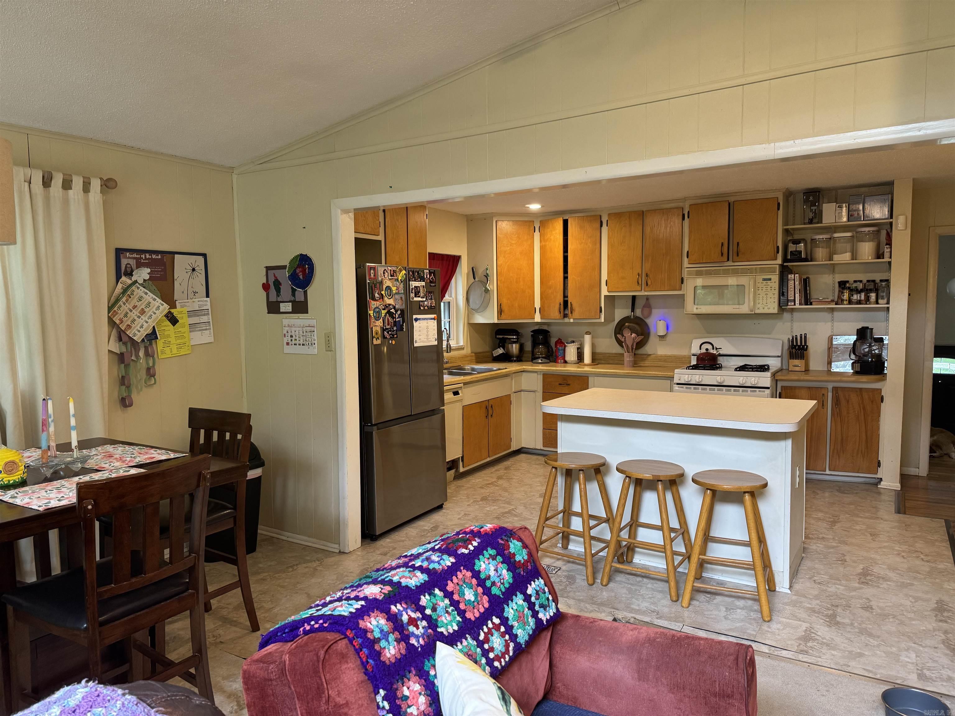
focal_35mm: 24
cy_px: 358
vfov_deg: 56.8
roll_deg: +0.0
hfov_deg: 71.6
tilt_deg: -5.1
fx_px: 662
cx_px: 478
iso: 250
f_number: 1.78
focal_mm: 6.76
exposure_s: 1/60
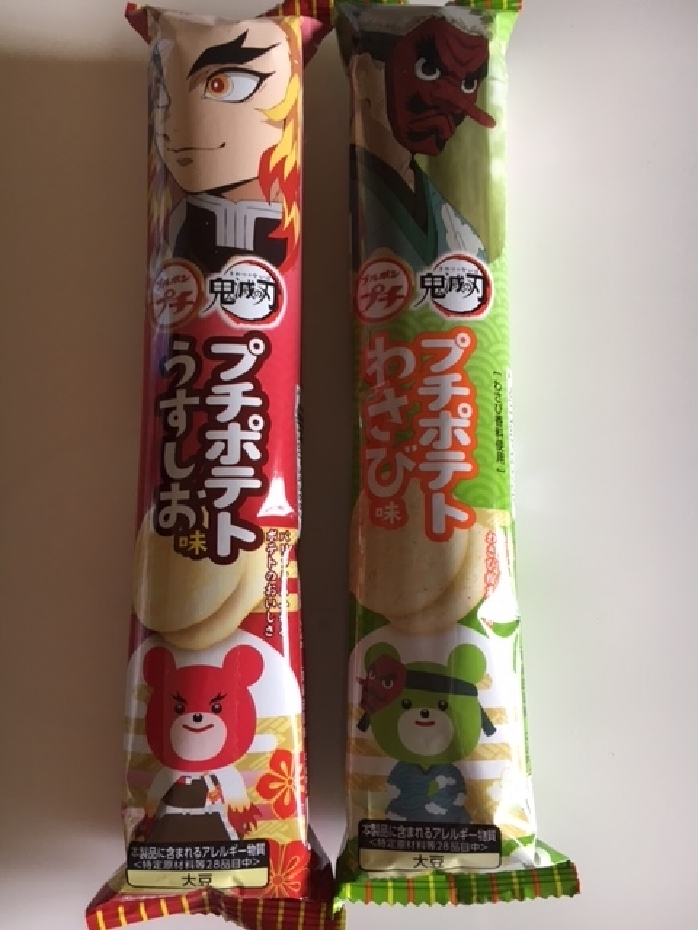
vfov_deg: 61.7
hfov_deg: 48.2
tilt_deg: -77.8
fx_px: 780
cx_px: 349
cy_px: 465
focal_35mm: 29
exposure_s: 1/30
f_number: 2.2
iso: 64
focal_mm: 4.15
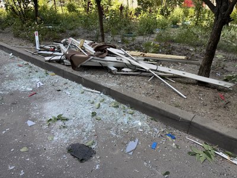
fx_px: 164
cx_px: 118
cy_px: 89
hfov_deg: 71.6
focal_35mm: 24
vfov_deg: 56.8
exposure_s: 1/467
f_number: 1.78
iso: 80
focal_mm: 6.76
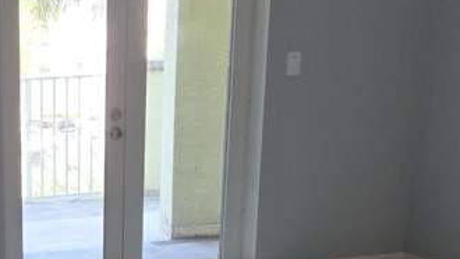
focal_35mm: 81
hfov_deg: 24.7
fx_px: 988
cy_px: 348
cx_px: -28
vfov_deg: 14.3
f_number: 1.8
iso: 100
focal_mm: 5.4
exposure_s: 1/120
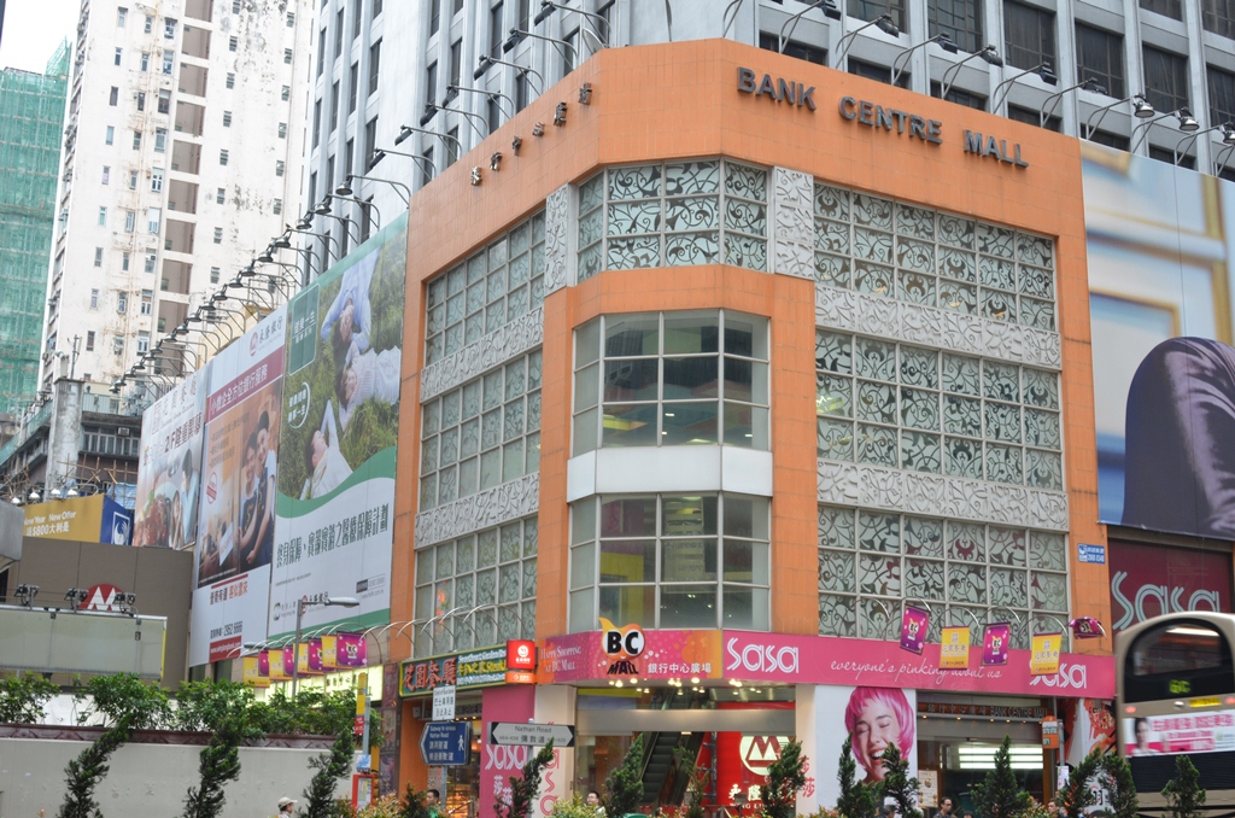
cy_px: 409
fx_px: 1643
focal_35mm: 48
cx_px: 618
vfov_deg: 27.9
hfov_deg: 41.2
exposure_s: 1/60
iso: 400
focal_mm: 32
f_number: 4
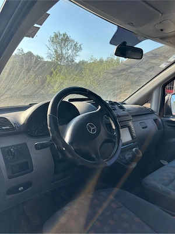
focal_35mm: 26
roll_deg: -1.1
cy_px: 117
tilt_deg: -8.1
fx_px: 175
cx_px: 88
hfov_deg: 53.1
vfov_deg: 67.3
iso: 50
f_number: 1.6
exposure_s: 1/978
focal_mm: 5.96
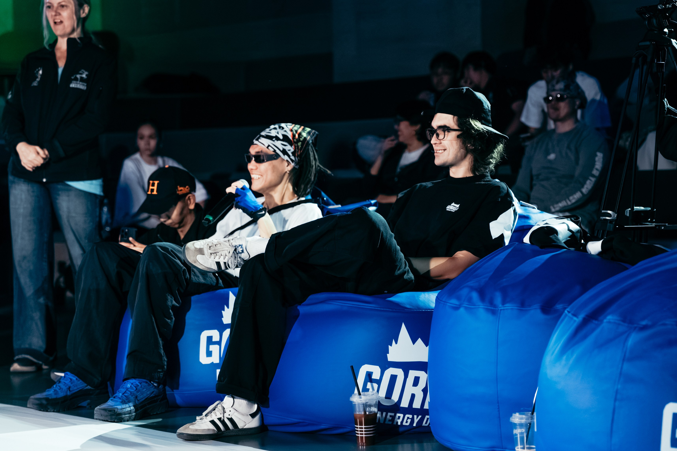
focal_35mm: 88
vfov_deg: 15.5
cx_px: 410
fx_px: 1659
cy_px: 237
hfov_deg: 23.0
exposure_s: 1/800
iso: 3200
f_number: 2.8
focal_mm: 70
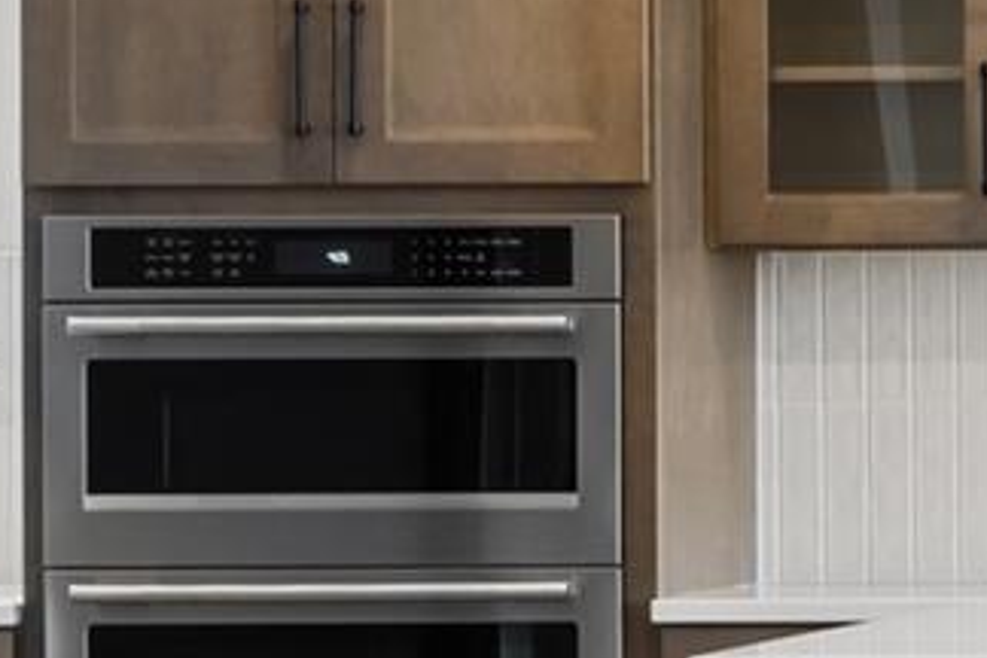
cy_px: 381
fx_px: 5949
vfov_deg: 6.3
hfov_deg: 8.7
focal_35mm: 217
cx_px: 2245
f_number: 18
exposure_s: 1
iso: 500
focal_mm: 29.5
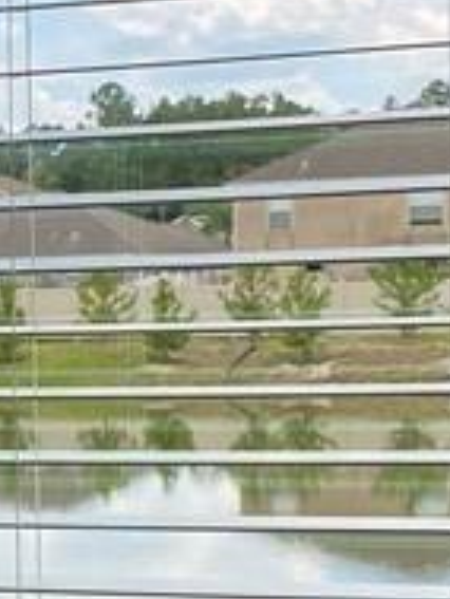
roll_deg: +2.0
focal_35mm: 141
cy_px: 409
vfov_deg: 14.0
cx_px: -288
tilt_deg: -3.1
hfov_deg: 10.1
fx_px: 2441
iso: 32
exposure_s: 1/934
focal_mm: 4.25
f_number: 1.8
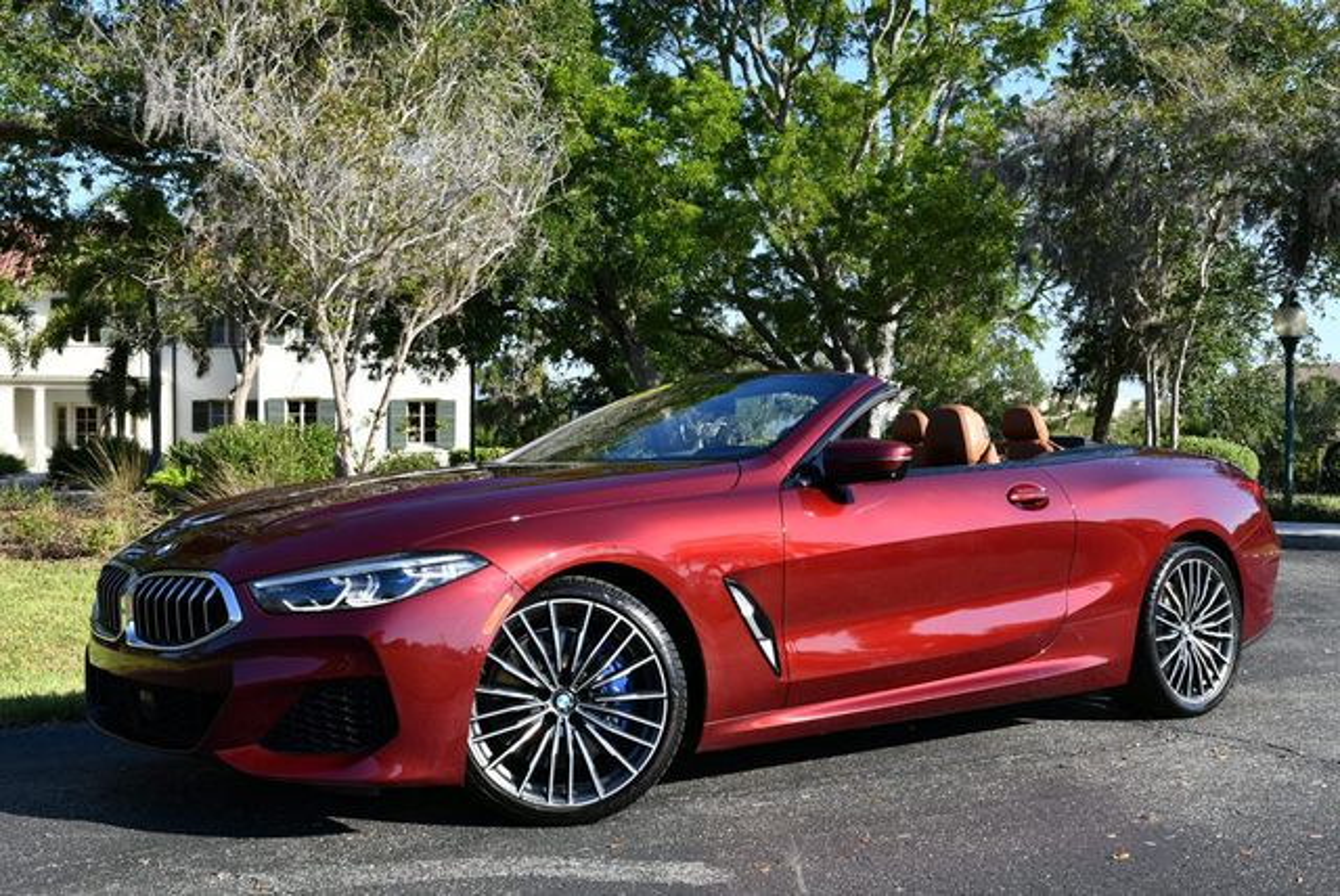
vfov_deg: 30.6
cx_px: 670
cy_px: 448
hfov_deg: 44.5
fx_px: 1639
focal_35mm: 44
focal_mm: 22
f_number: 8
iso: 160
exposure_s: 1/250
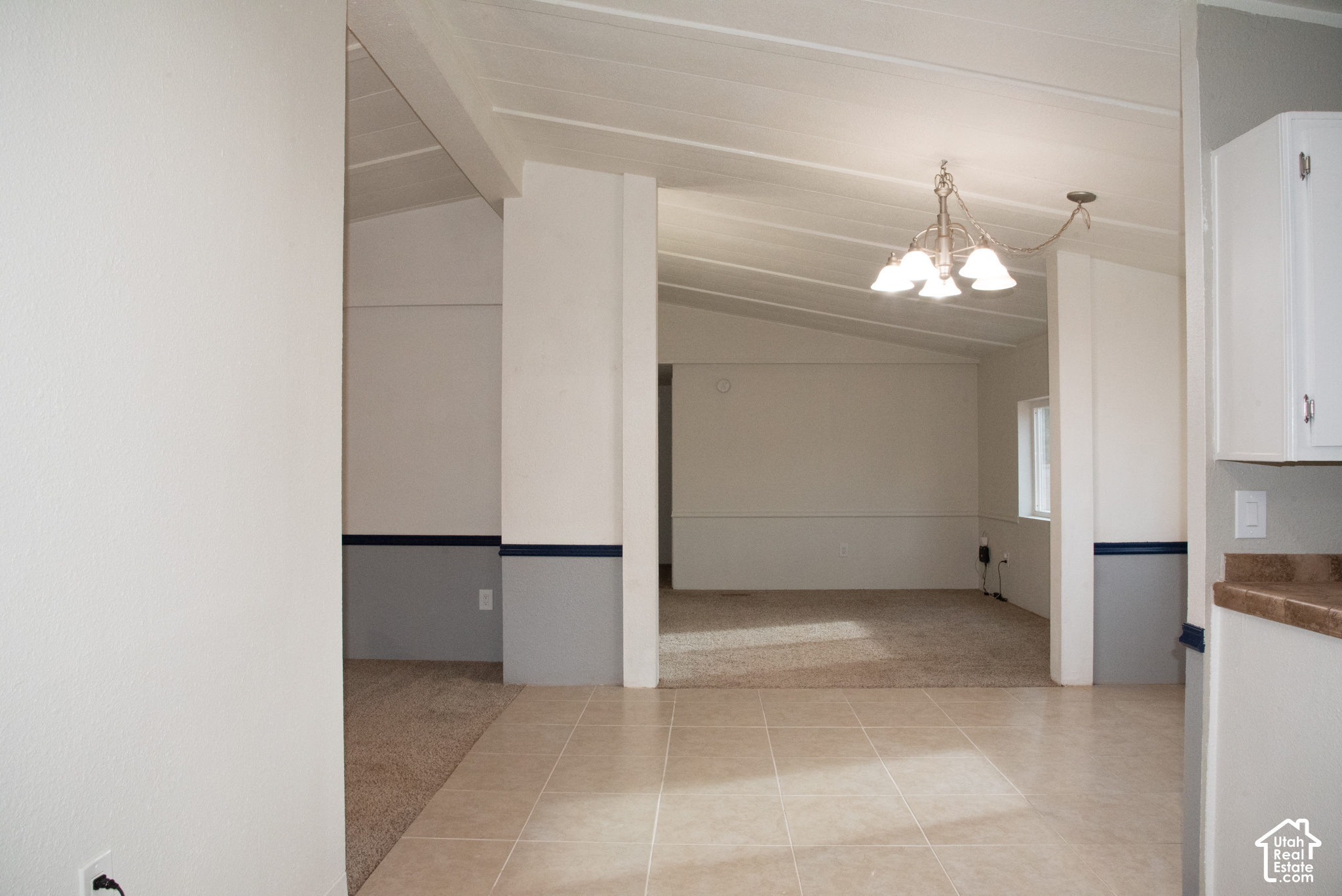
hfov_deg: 73.7
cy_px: 448
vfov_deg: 53.2
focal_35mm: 24
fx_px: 895
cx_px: 671
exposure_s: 1/80
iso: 4500
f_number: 14
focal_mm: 24
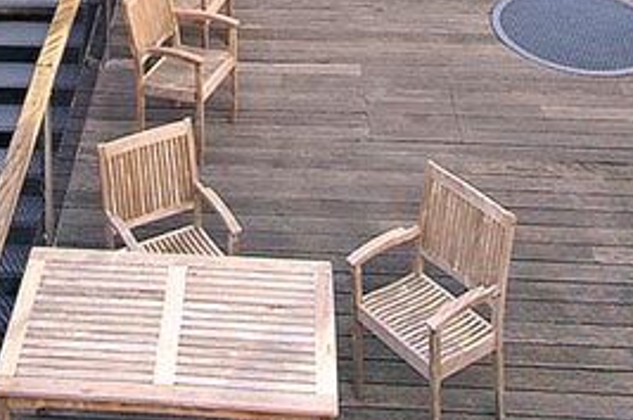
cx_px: 271
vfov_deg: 17.9
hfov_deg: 28.5
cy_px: -129
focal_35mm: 71
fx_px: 1246
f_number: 13
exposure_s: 1/80
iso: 200
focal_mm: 16
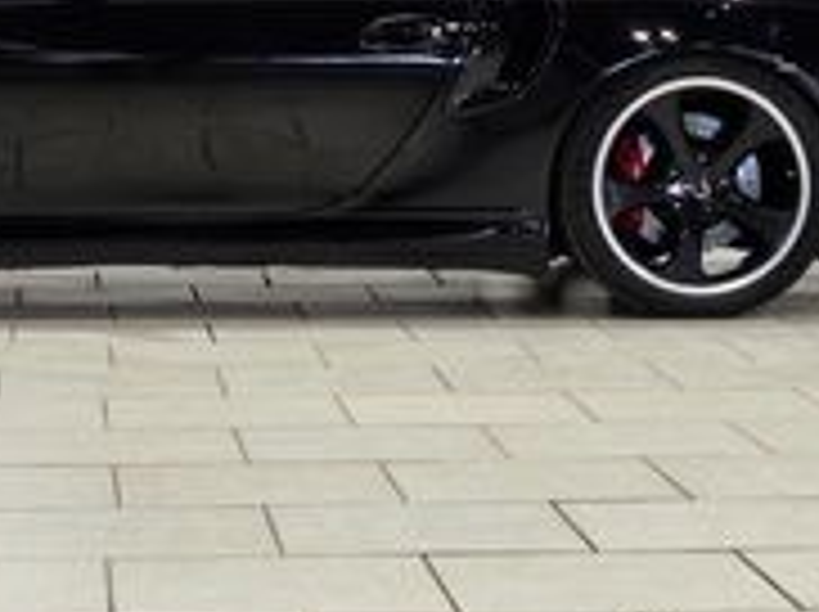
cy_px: 54
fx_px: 3592
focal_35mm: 152
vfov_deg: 9.7
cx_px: 216
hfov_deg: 13.0
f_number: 2.4
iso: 160
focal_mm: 7.9
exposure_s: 1/120
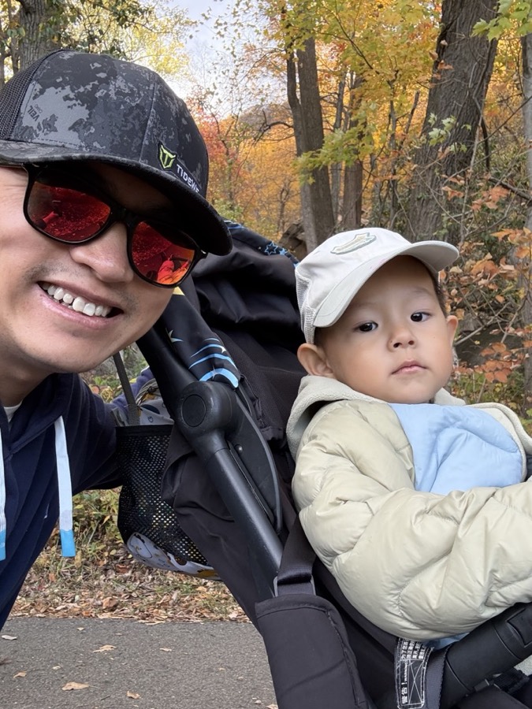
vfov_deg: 60.0
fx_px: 615
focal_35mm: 30
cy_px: 354
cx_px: 266
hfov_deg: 46.8
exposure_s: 1/139
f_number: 1.9
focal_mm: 2.69
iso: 80
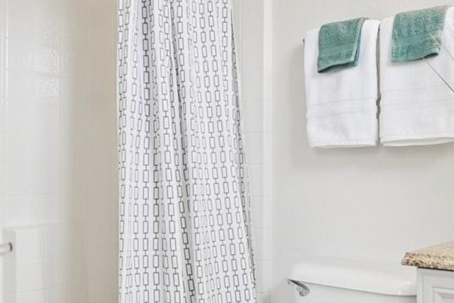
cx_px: 331
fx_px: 504
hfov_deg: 47.0
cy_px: 193
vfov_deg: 33.2
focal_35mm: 40
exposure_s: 1/25
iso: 400
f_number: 8
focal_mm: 10
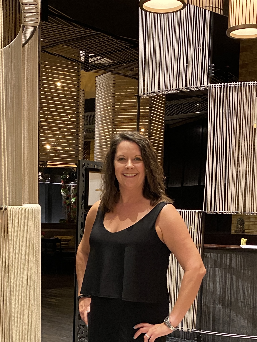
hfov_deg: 53.1
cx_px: 128
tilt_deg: -4.4
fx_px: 257
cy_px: 171
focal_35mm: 26
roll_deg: -1.3
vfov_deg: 67.3
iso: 640
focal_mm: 4.25
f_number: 1.8
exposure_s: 1/30
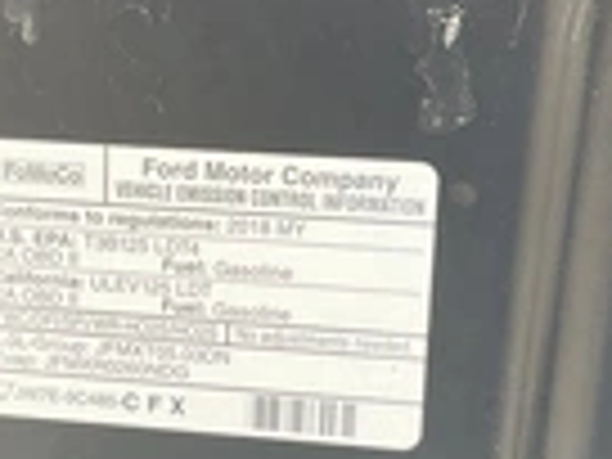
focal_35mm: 85
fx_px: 1503
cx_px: 194
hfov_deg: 22.9
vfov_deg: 17.3
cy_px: 302
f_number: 1.8
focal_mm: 3
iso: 64
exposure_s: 1/122
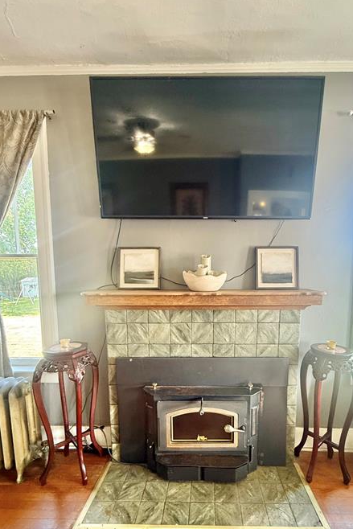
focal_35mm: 17
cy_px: 306
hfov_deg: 70.1
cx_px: 202
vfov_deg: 92.5
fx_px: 250
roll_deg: +0.2
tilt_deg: -5.3
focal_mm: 2.22
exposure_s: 1/60
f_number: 2.2
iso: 400
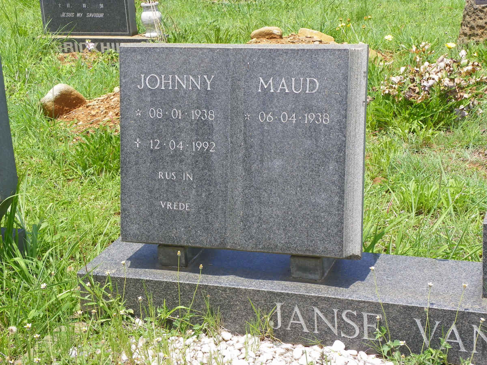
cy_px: 182
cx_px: 244
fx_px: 1027
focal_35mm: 73
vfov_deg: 20.2
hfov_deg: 26.7
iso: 64
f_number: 4.5
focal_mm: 13
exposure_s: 1/200
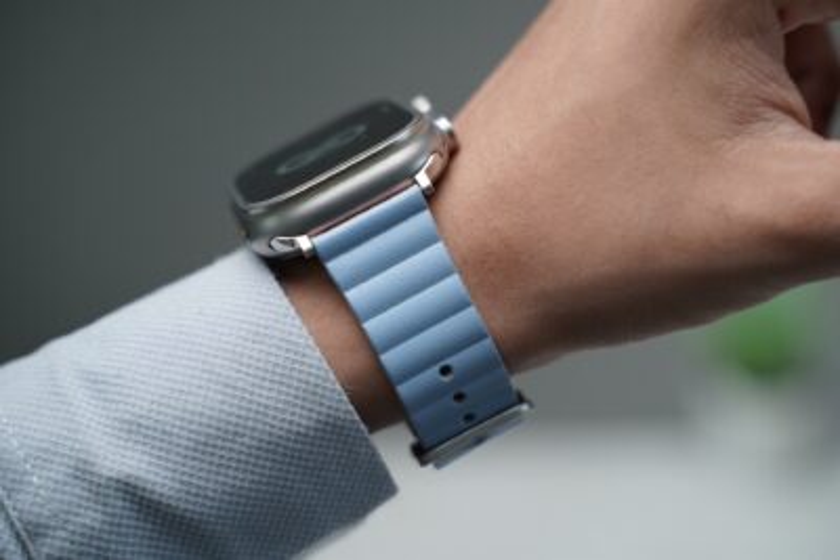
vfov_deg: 18.2
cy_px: 280
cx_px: 420
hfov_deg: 27.0
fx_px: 1751
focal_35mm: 75
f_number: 4
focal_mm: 75
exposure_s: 1/200
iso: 1600
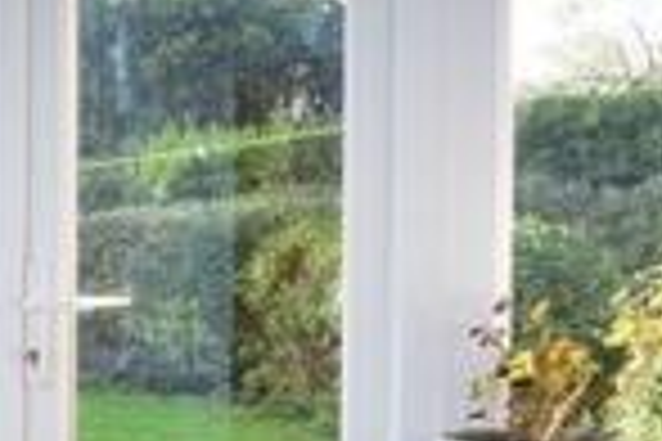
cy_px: 259
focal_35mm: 77
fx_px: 1418
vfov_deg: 17.7
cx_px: -374
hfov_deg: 21.4
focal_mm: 11.5
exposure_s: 1/60
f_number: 10
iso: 400
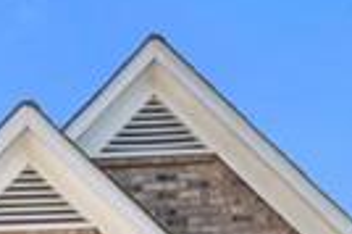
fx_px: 1045
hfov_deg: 18.9
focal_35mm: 107
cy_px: 584
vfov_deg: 10.7
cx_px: 68
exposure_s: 1/400
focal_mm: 14
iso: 640
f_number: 7.1
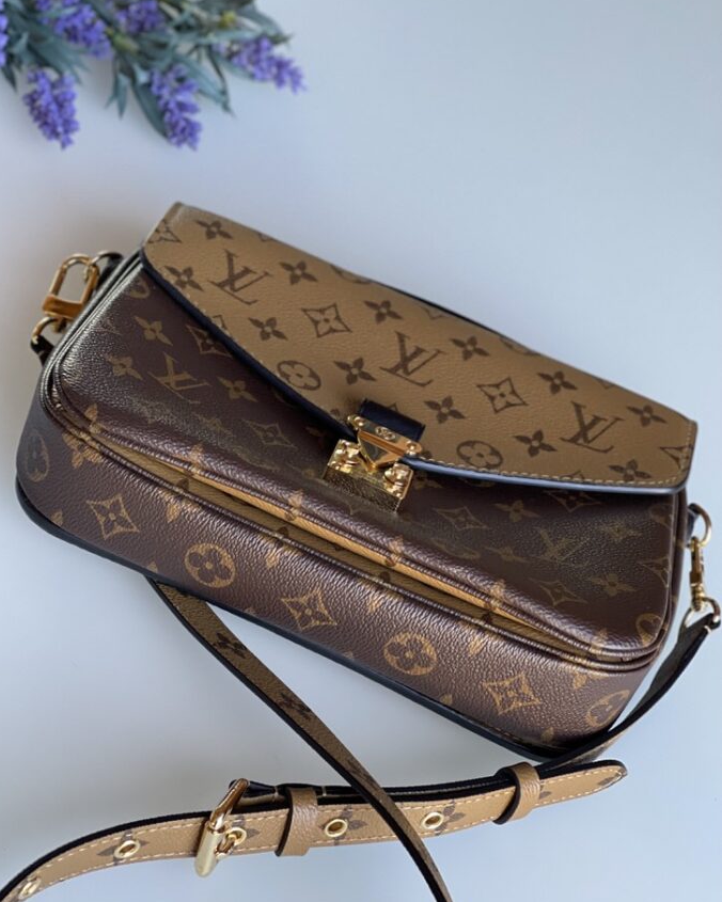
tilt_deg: -39.7
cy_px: 456
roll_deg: -21.6
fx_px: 1843
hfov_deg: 22.2
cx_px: 350
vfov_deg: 27.5
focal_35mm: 69
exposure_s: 1/121
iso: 250
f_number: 2.2
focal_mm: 7.5
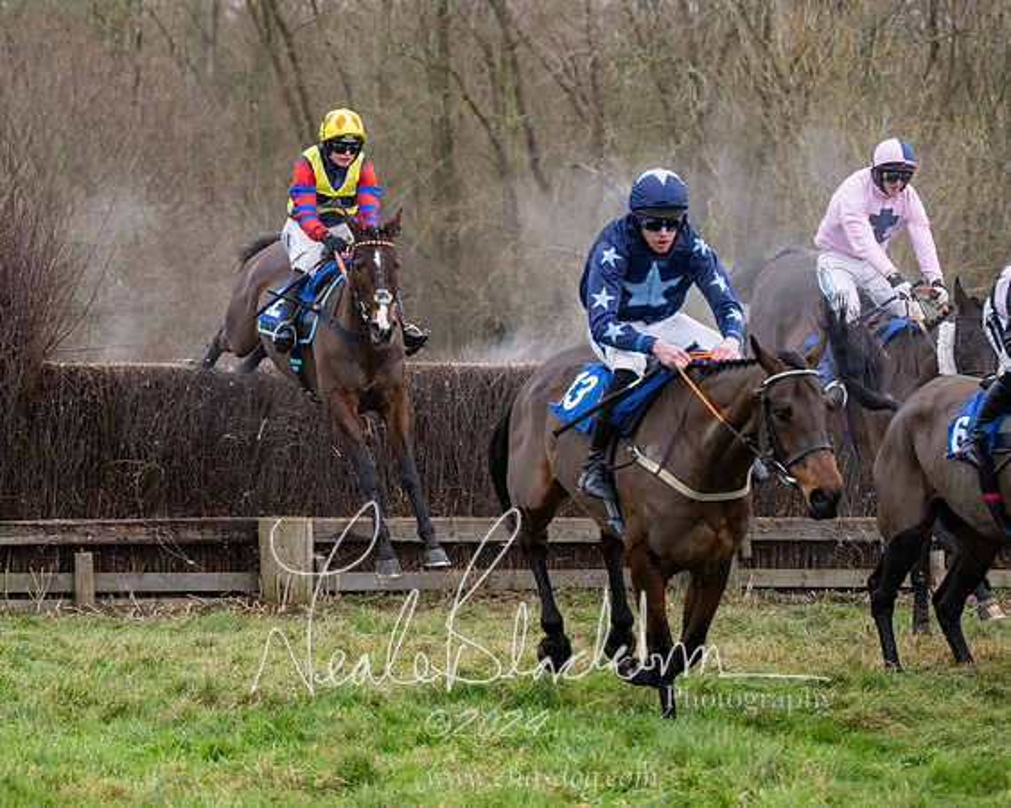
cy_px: 384
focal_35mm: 164
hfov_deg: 11.7
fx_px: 4914
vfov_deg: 9.4
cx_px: 479
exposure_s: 1/1250
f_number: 4
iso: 800
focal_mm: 98
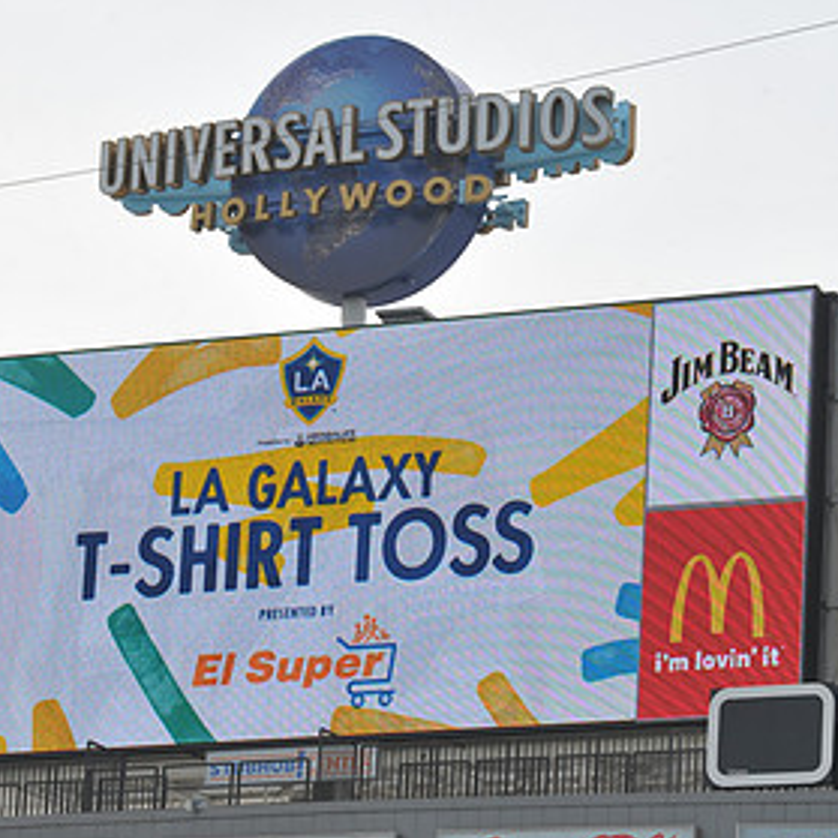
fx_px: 5806
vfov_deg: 8.3
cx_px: 288
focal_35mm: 212
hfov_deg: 8.3
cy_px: 496
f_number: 11
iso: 250
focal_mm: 120
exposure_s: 1/500
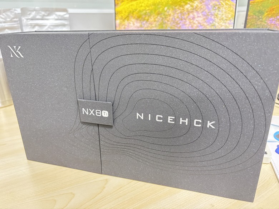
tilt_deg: -19.7
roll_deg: +1.6
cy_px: 104
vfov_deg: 53.1
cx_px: 140
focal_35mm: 26
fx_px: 210
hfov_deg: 67.3
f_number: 1.6
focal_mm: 5.96
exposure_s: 1/25
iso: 800
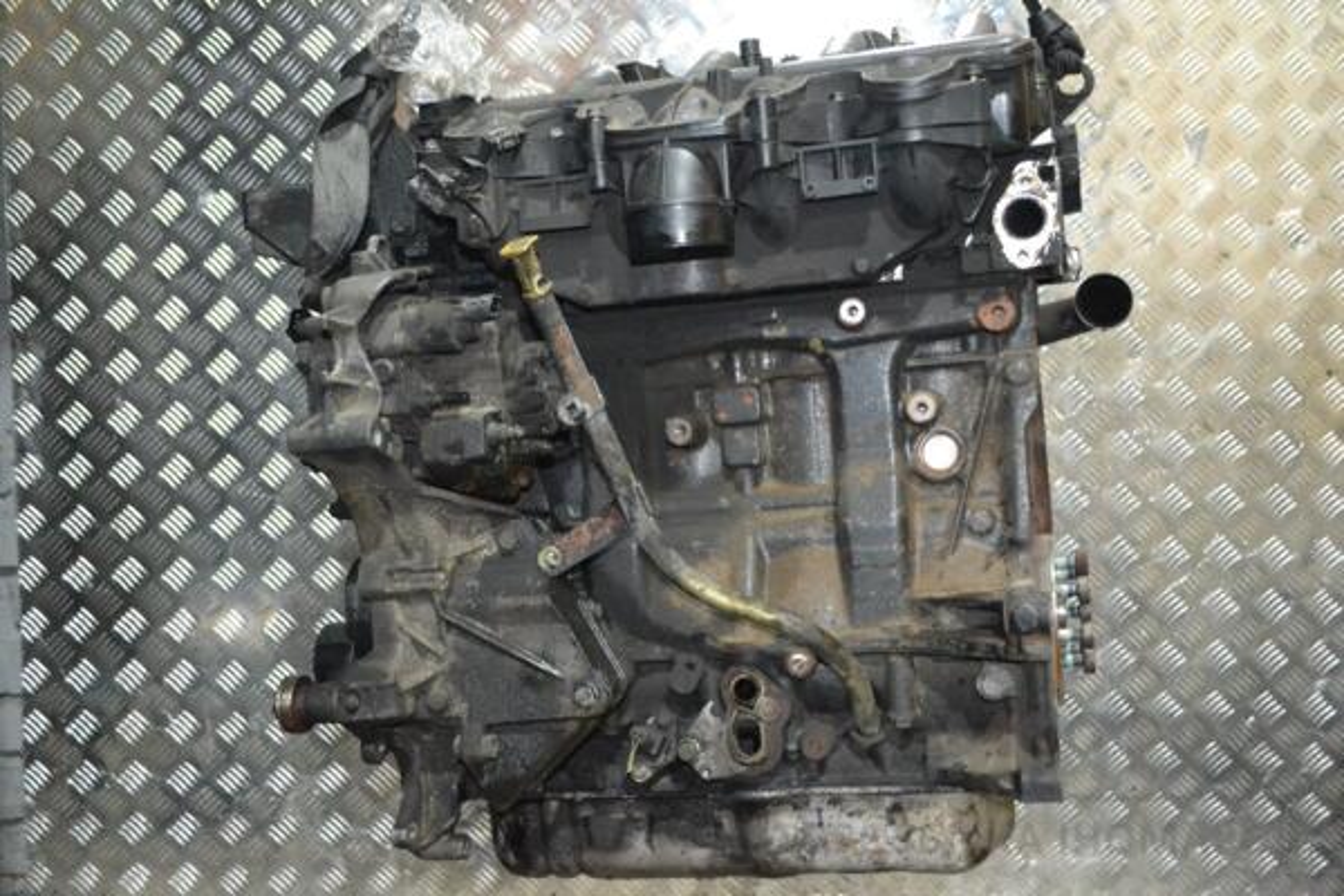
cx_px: 672
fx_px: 1456
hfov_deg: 49.6
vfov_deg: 34.2
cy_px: 448
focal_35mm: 39
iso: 3200
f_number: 4.2
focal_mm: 26
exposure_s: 1/60
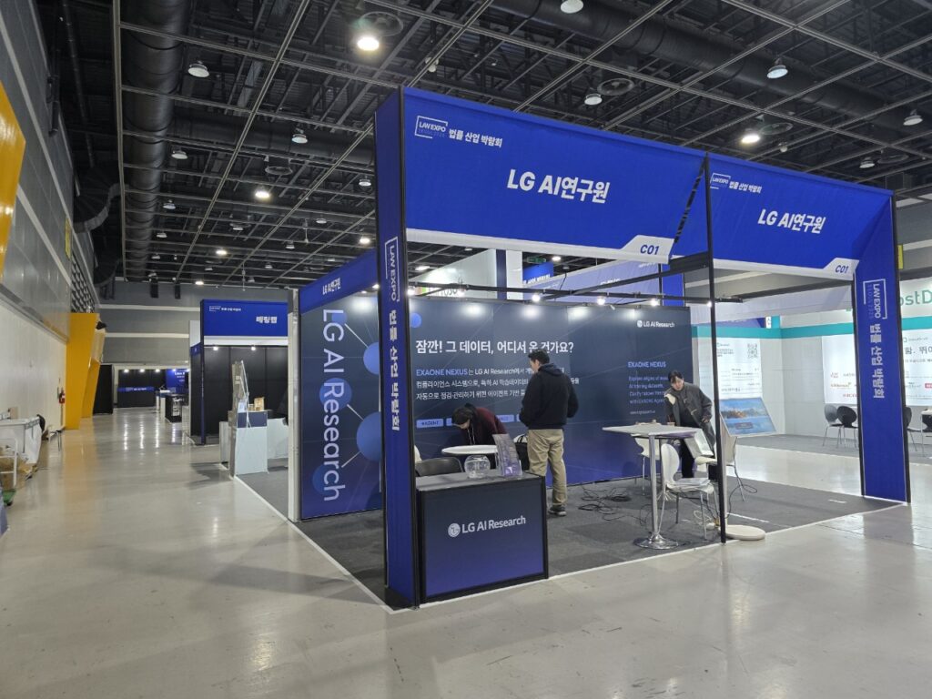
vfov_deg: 58.9
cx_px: 466
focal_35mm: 23
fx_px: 619
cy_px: 350
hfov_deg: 73.9
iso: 320
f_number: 1.7
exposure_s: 1/120
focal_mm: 6.3
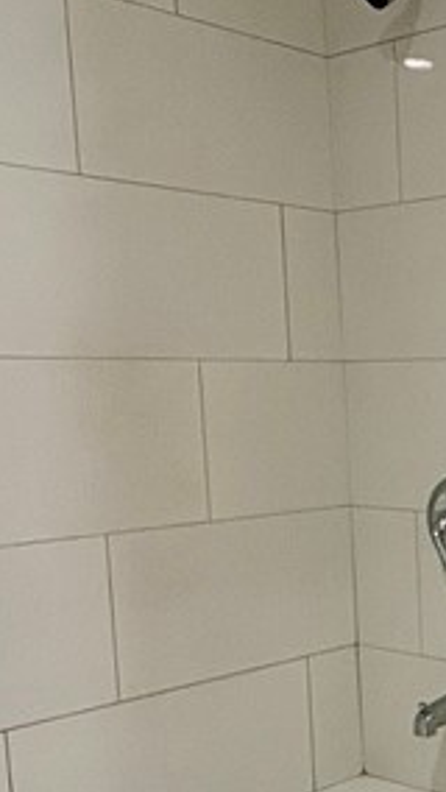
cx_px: 658
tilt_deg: -7.8
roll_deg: +0.8
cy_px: 549
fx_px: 1155
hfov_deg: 19.3
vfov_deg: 37.3
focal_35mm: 55
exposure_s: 1/120
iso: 200
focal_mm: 2.22
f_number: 2.2
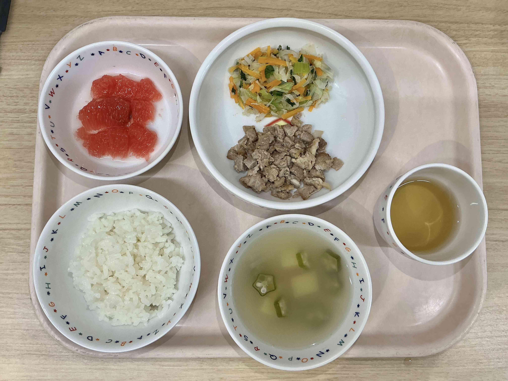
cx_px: 254
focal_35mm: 29
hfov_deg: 61.7
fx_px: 426
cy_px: 190
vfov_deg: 48.2
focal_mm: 3
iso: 64
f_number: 1.8
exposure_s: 1/60
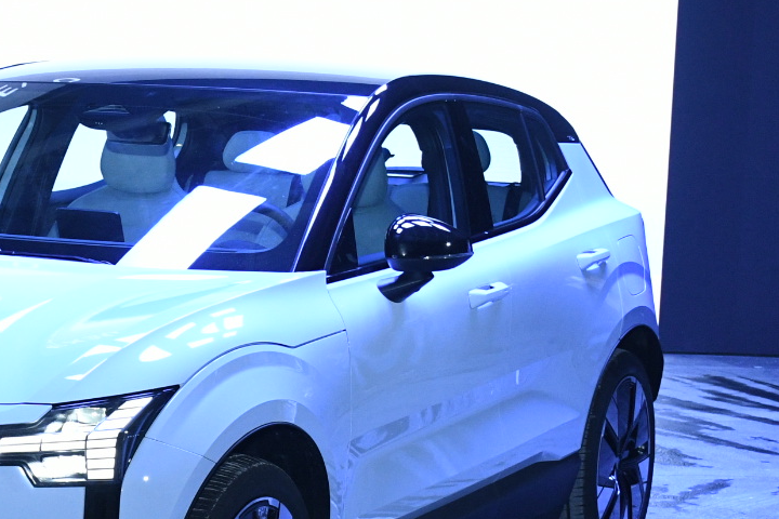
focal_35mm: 108
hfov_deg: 18.3
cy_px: 292
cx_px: -38
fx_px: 2337
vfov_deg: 12.7
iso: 2500
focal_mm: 32
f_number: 5.6
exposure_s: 1/125
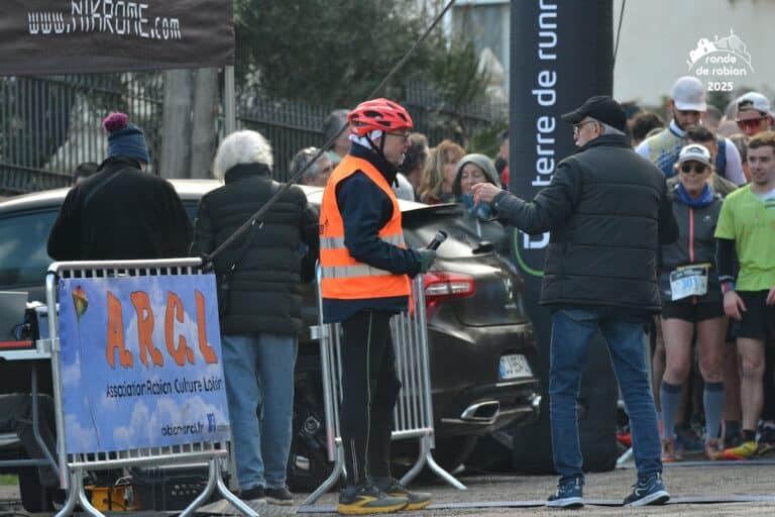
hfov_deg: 5.3
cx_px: 388
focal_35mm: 390
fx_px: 8395
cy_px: 258
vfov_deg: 3.5
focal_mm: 260
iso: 1100
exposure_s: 1/500
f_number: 5.6
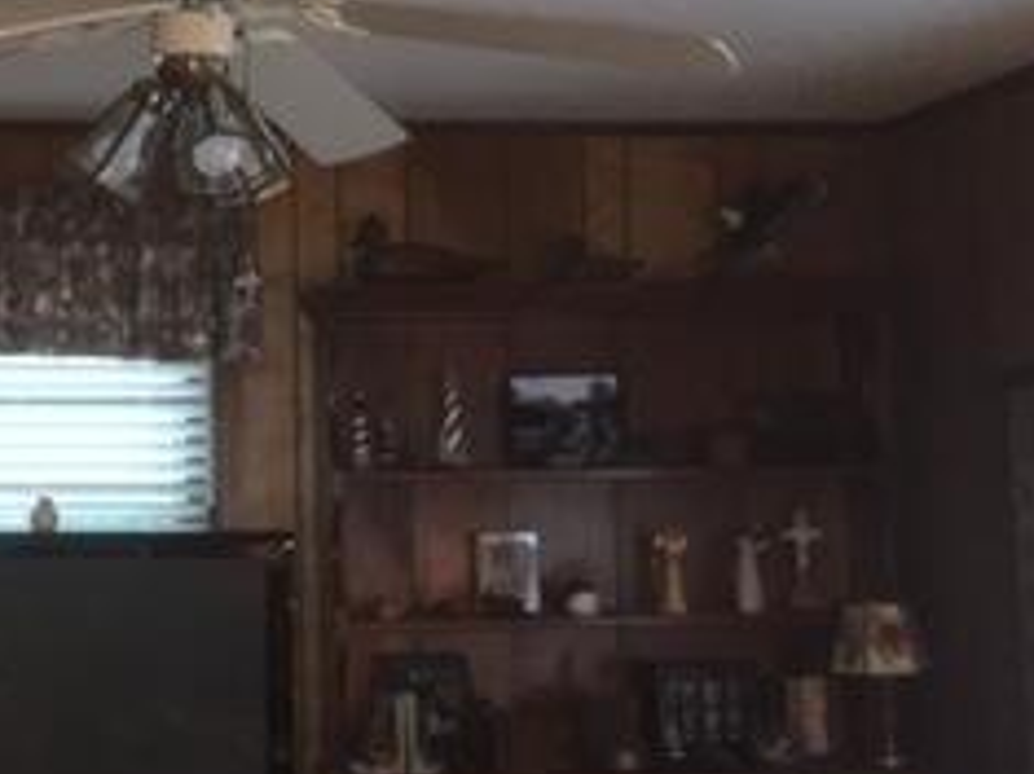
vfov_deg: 18.6
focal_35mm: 79
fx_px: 2359
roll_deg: +0.8
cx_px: 53
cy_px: 347
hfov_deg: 23.9
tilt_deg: +3.6
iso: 125
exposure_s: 1/16
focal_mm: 4.15
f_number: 2.2
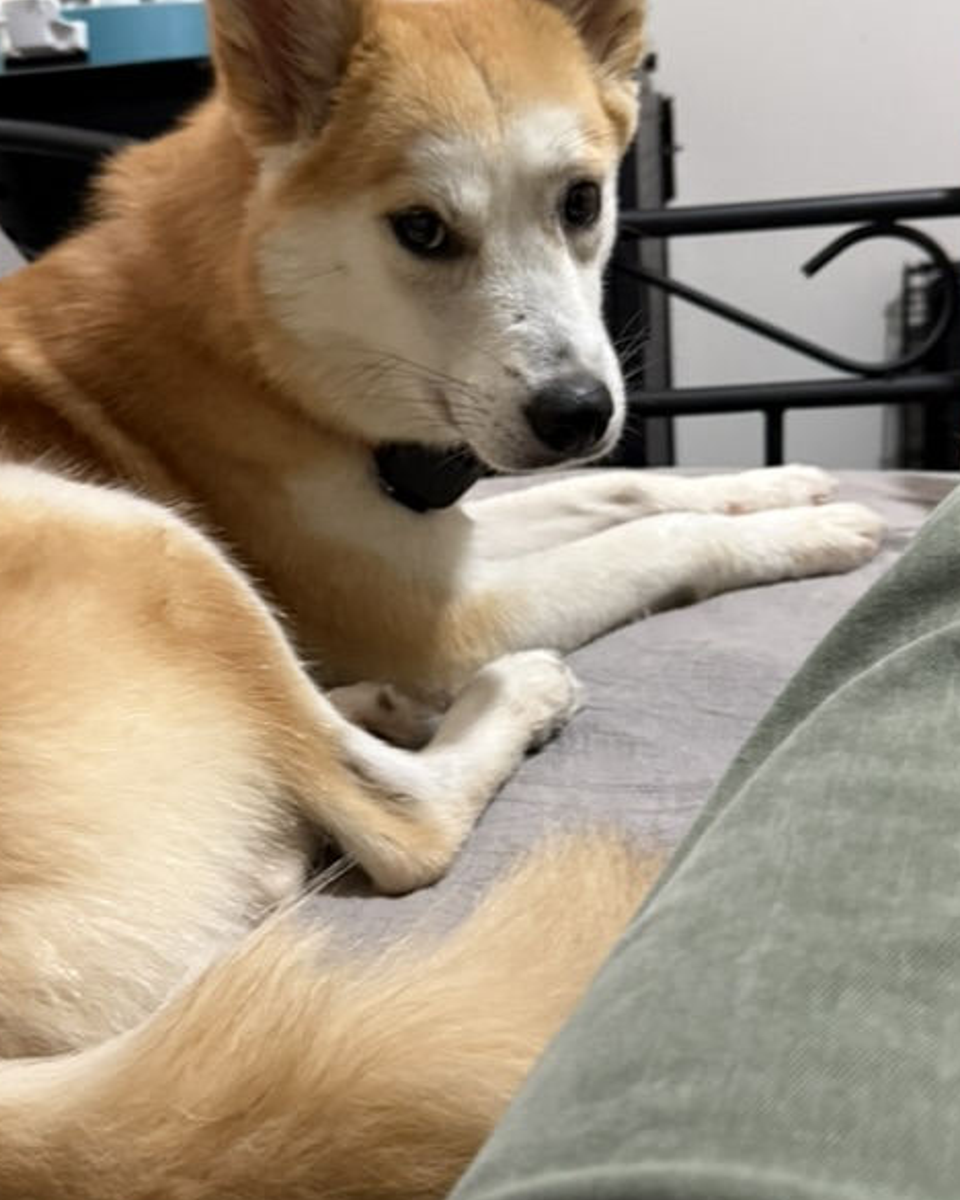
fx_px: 1456
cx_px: 429
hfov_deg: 36.5
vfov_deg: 44.7
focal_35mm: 41
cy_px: 539
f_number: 1.78
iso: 800
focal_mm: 6.76
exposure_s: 1/60
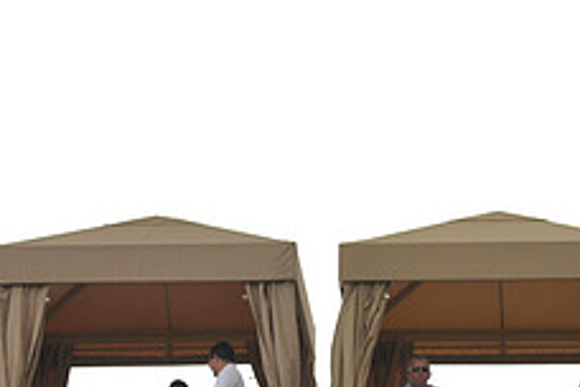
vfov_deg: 3.9
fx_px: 5735
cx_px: 181
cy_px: 453
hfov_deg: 5.8
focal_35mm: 356
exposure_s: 1/2500
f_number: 3.5
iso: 320
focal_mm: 140
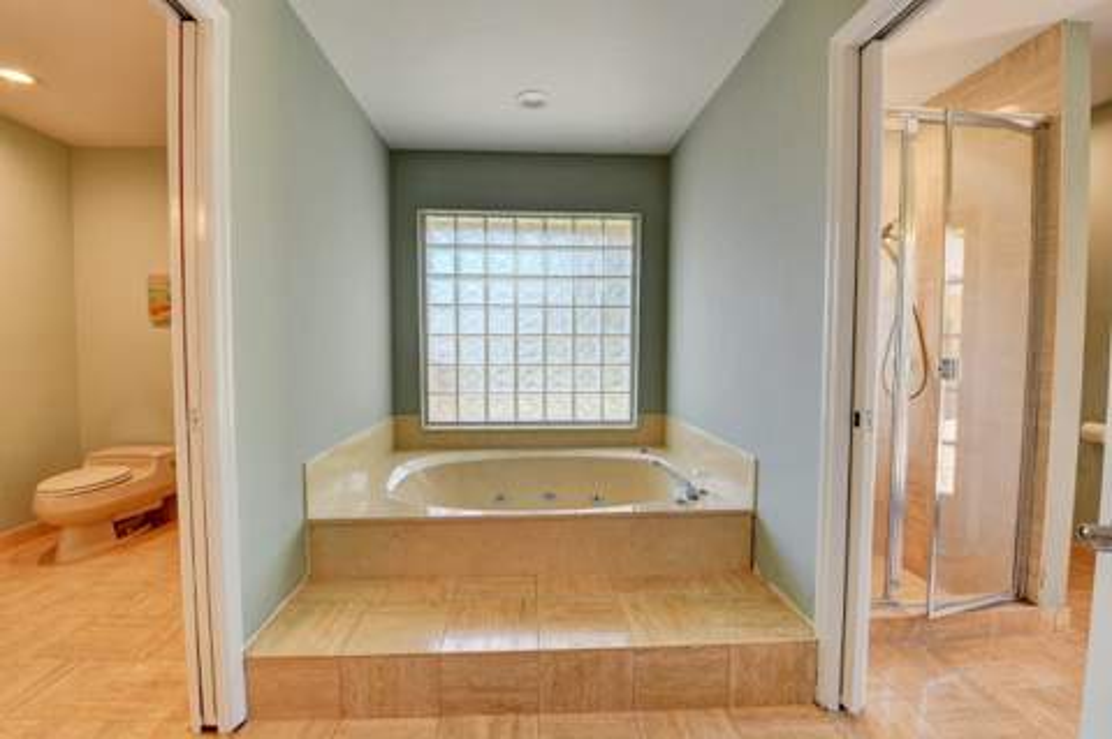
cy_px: 370
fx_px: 463
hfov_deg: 100.4
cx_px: 556
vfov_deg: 77.2
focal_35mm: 15
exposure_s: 1/160
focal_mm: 10
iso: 640
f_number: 8
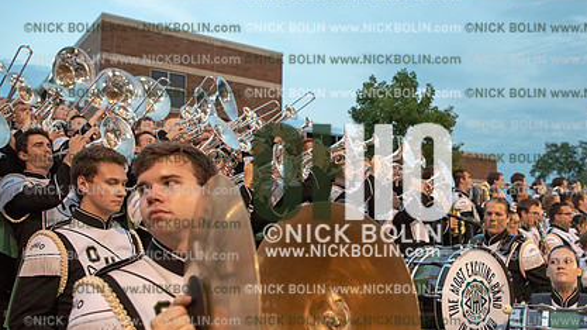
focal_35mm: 35
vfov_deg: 33.6
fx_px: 544
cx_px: 352
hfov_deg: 56.2
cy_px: 191
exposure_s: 1/250
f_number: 3.2
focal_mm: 24
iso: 2000
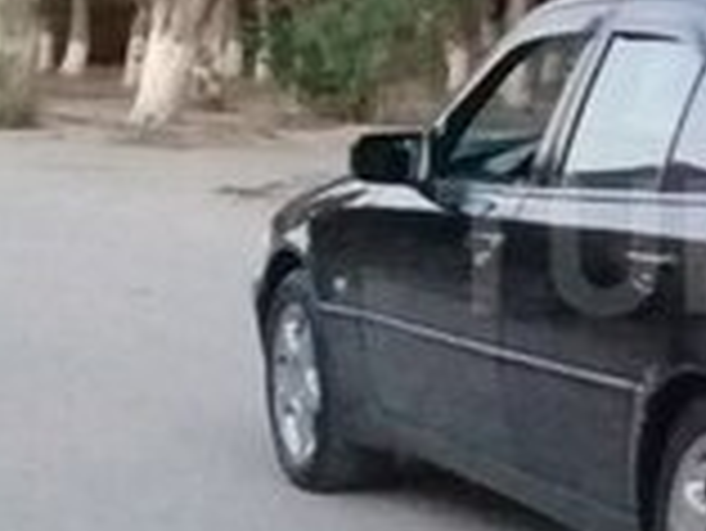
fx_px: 2653
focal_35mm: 130
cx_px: 895
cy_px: 245
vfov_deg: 11.4
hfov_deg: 14.6
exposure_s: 1/17
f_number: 2.2
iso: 1250
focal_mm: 3.3
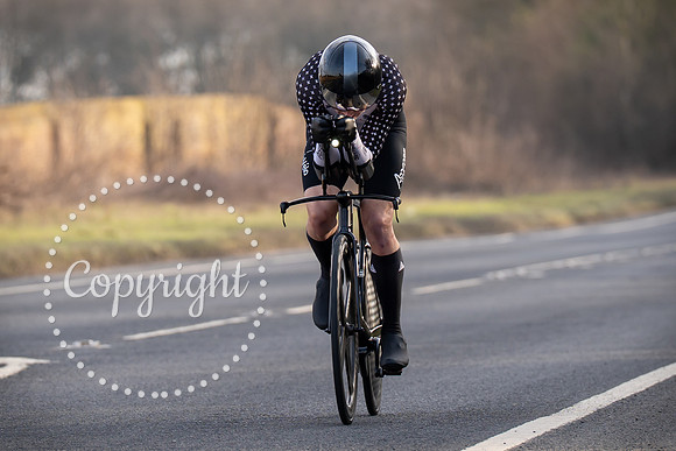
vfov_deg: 3.1
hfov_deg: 4.7
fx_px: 8266
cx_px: 372
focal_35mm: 440
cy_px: 138
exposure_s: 1/800
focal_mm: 200
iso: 200
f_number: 4
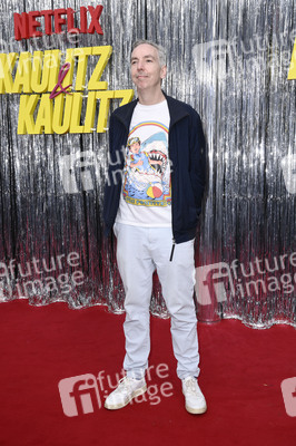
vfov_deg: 50.7
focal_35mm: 38
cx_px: 148
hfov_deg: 35.0
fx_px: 469
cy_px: 223
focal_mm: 38
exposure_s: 1/250
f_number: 5.6
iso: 400
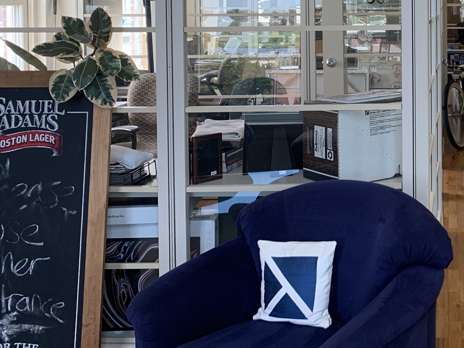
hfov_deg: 31.7
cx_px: 442
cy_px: 35
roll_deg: +0.1
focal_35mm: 57
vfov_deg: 24.9
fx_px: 764
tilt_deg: -3.3
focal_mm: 4.25
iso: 40
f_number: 1.8
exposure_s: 1/121
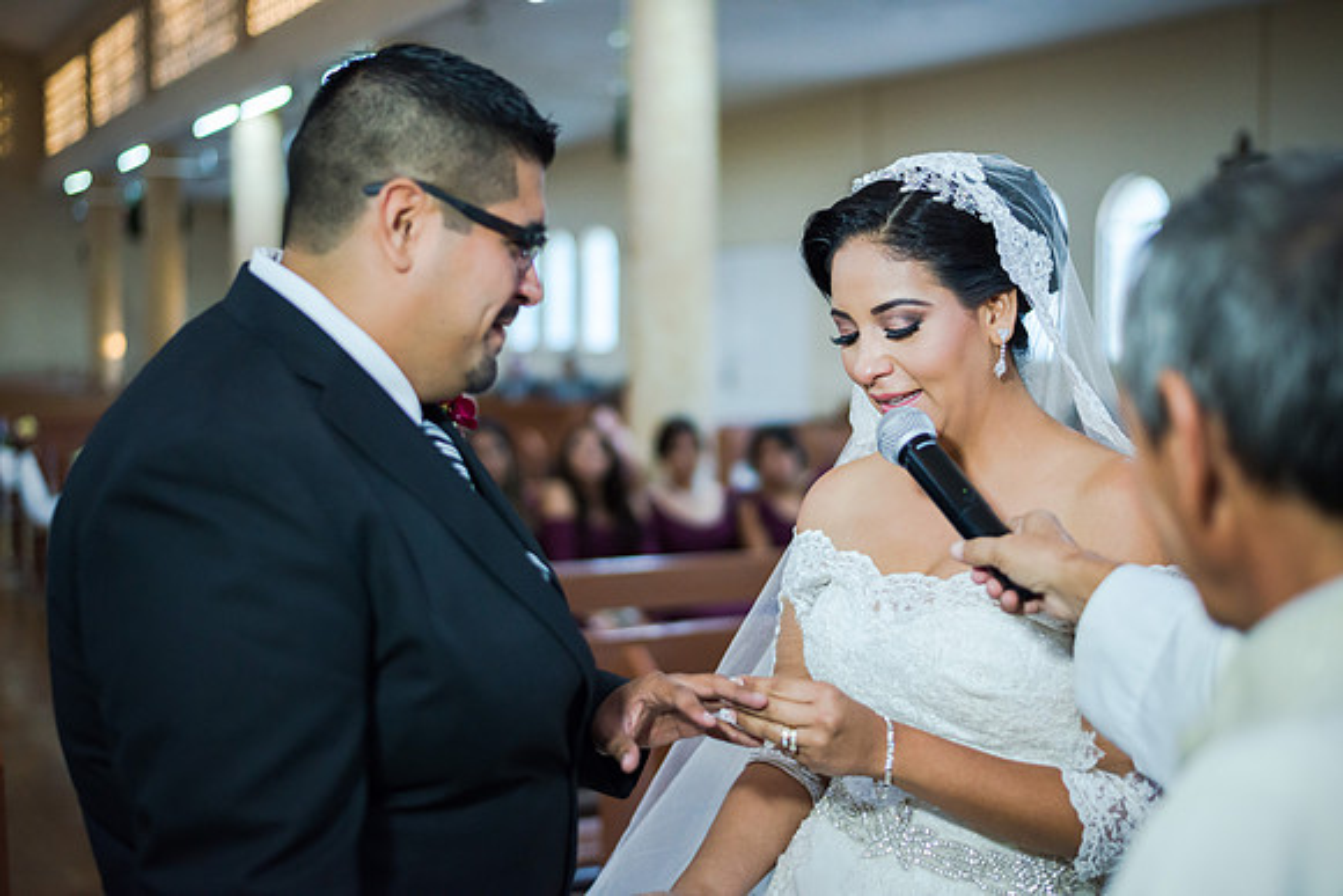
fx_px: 1866
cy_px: 448
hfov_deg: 39.6
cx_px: 672
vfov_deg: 27.0
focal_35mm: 50
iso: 1600
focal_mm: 50
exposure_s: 1/500
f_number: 1.8
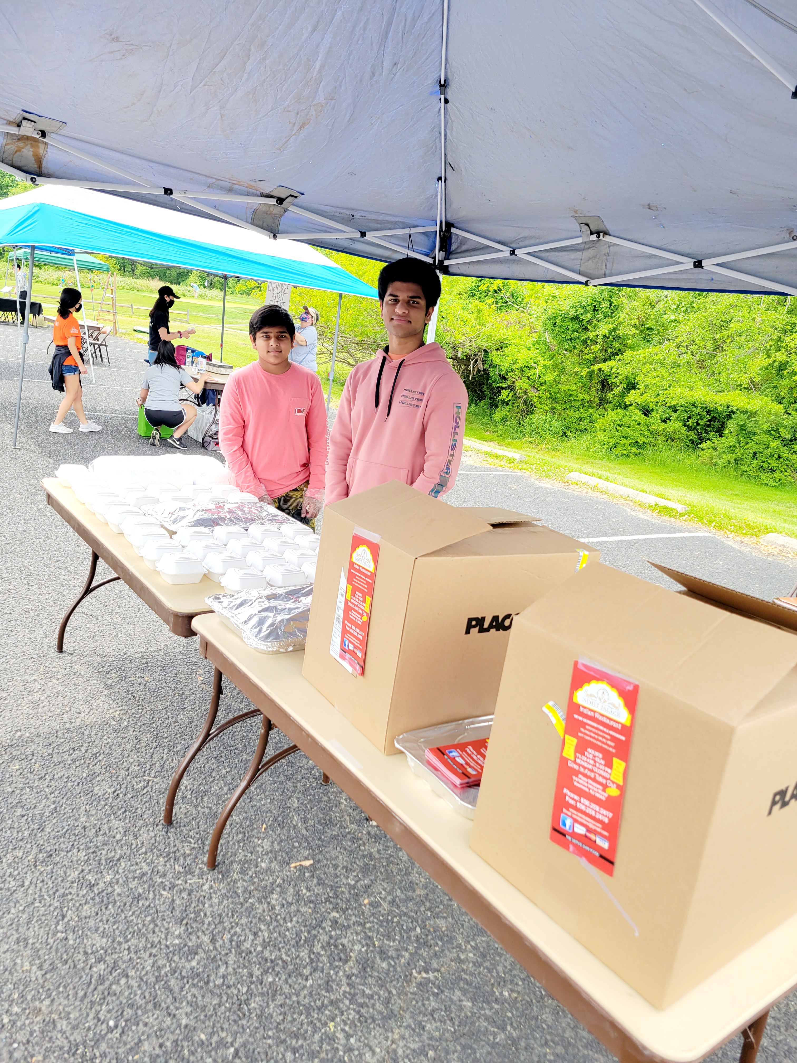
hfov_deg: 53.1
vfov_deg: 67.3
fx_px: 798
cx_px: 398
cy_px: 532
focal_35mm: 26
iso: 40
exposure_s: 1/588
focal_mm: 5.4
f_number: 1.8
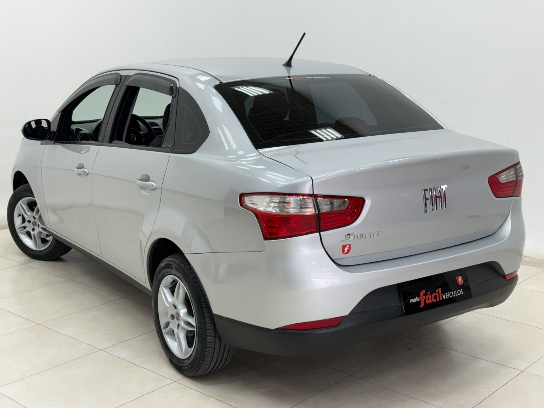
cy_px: 204
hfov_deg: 39.7
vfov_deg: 30.3
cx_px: 272
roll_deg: +0.8
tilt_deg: -11.5
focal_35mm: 48
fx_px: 754
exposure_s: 1/120
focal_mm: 6.76
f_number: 1.78
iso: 80
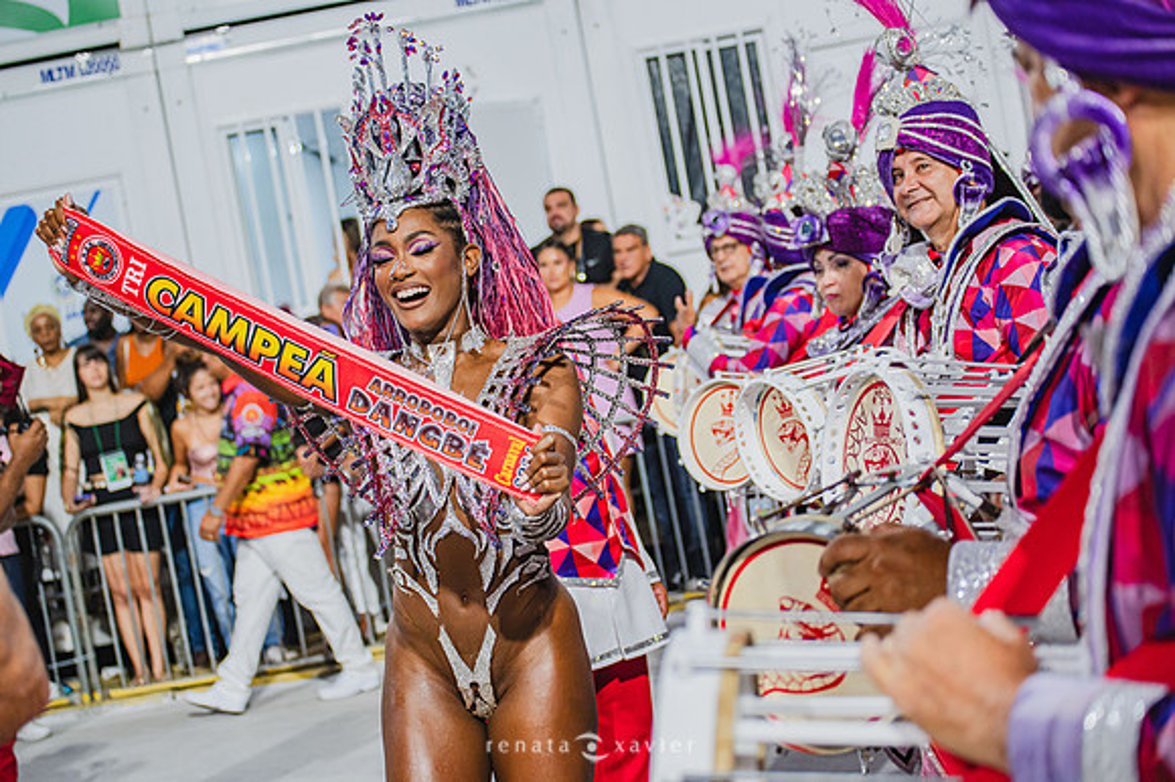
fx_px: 2283
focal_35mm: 70
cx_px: 588
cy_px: 391
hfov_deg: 28.9
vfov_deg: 19.4
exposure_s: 1/160
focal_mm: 70
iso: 2500
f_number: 4.5
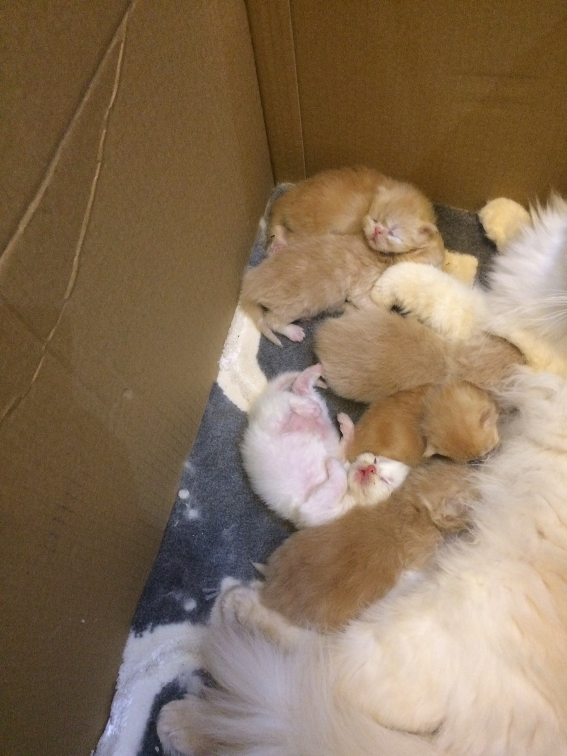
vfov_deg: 61.7
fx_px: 633
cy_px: 378
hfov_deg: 48.2
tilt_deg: -69.0
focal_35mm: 29
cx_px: 284
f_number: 2.2
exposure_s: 1/30
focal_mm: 4.15
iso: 320
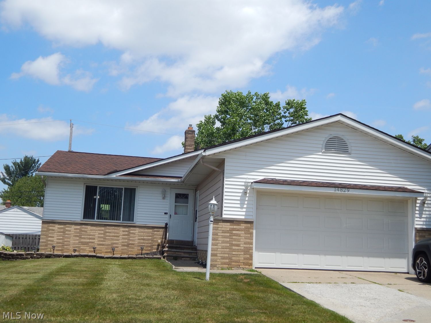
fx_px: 535
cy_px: 162
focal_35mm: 43
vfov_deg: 33.6
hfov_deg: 43.9
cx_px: 216
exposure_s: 1/1000
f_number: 3.6
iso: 125
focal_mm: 7.7
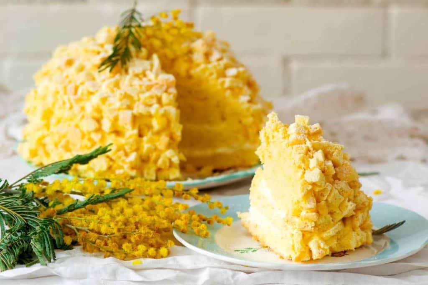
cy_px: 142
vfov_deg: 8.7
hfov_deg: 13.0
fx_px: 1873
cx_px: 214
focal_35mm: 158
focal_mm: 105
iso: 100
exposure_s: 1/80
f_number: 5.6
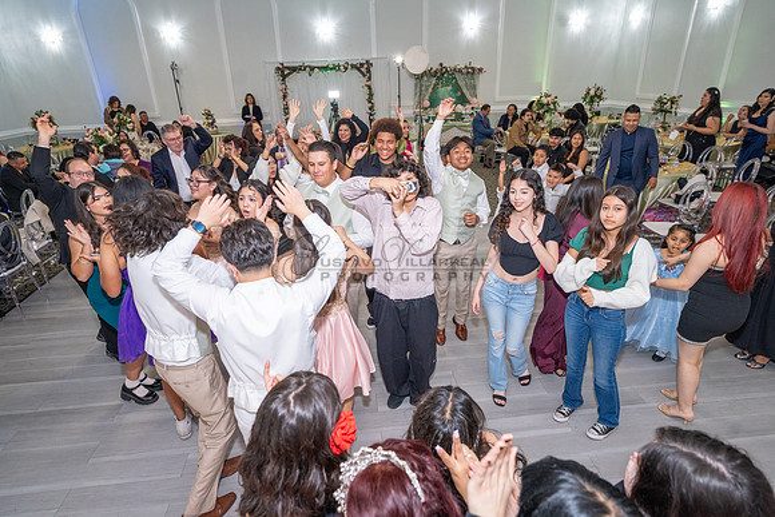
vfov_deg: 60.7
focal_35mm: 20
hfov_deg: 82.6
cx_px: 388
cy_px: 258
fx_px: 441
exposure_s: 1/160
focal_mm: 20.5
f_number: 4
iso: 1250
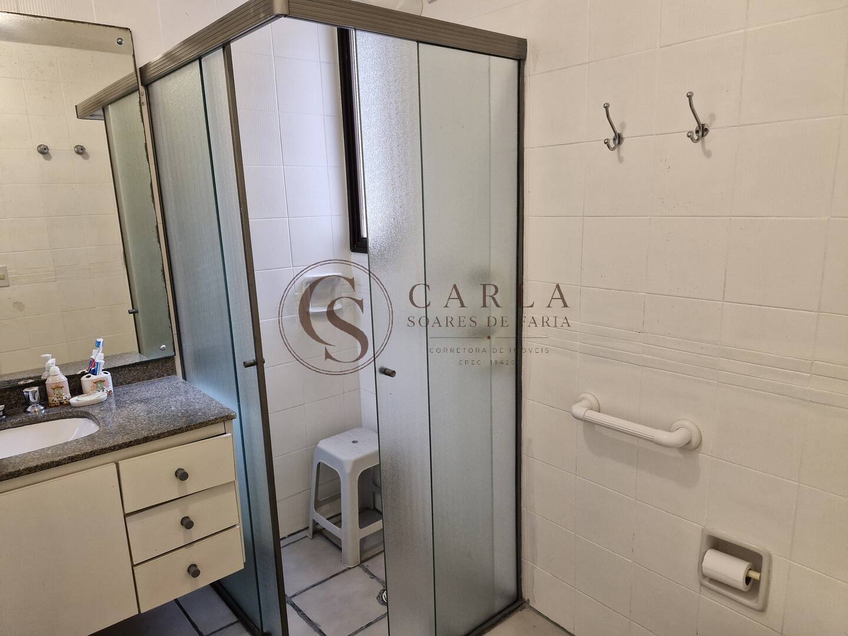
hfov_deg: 73.9
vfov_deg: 58.9
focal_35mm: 23
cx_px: 424
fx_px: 563
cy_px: 318
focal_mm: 5.54
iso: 400
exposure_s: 1/120
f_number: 1.8
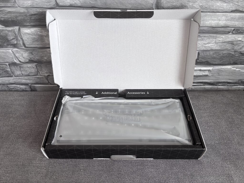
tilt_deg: -44.9
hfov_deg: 67.3
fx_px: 183
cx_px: 122
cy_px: 92
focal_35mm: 26
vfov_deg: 53.1
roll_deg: -0.1
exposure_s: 1/121
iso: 80
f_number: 1.6
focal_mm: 5.96
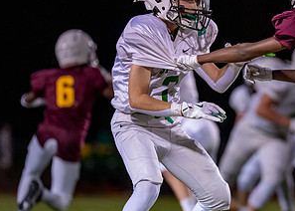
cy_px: 107
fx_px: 3635
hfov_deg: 4.6
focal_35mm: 434
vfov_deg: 3.3
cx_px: 256
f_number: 2.8
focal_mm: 200
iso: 6400
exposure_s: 1/1250
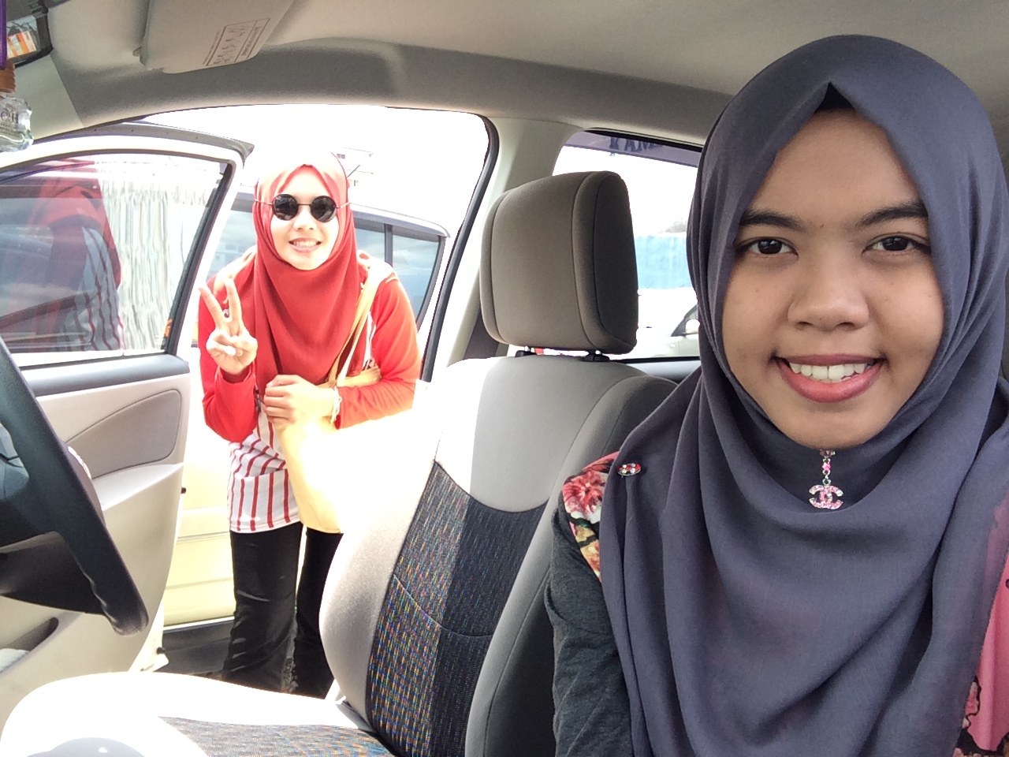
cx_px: 504
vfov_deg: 45.4
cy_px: 378
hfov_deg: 58.4
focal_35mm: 31
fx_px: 904
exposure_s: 1/175
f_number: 2.4
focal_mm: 2.15
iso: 50
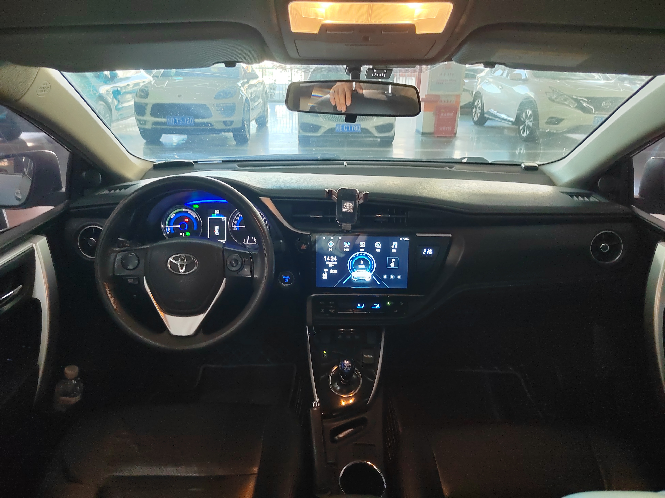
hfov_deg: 73.9
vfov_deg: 58.9
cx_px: 332
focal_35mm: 23
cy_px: 249
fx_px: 442
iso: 2231
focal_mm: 5.52
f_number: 1.9
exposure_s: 1/33.3
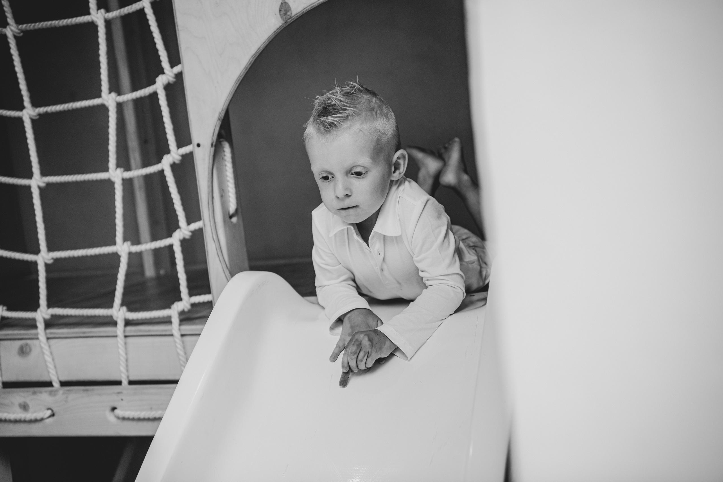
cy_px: 241
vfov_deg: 28.1
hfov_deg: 41.1
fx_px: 964
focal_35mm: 48
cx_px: 362
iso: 125
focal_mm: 48
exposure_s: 1/160
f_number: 3.2
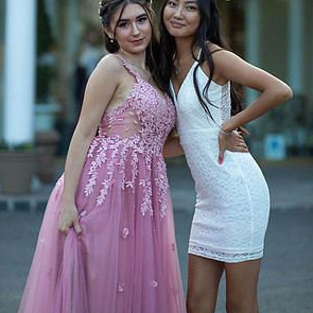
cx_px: 155
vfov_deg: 15.8
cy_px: 103
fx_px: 1125
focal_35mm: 110
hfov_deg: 15.8
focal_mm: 85
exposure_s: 1/1000
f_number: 2
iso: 250
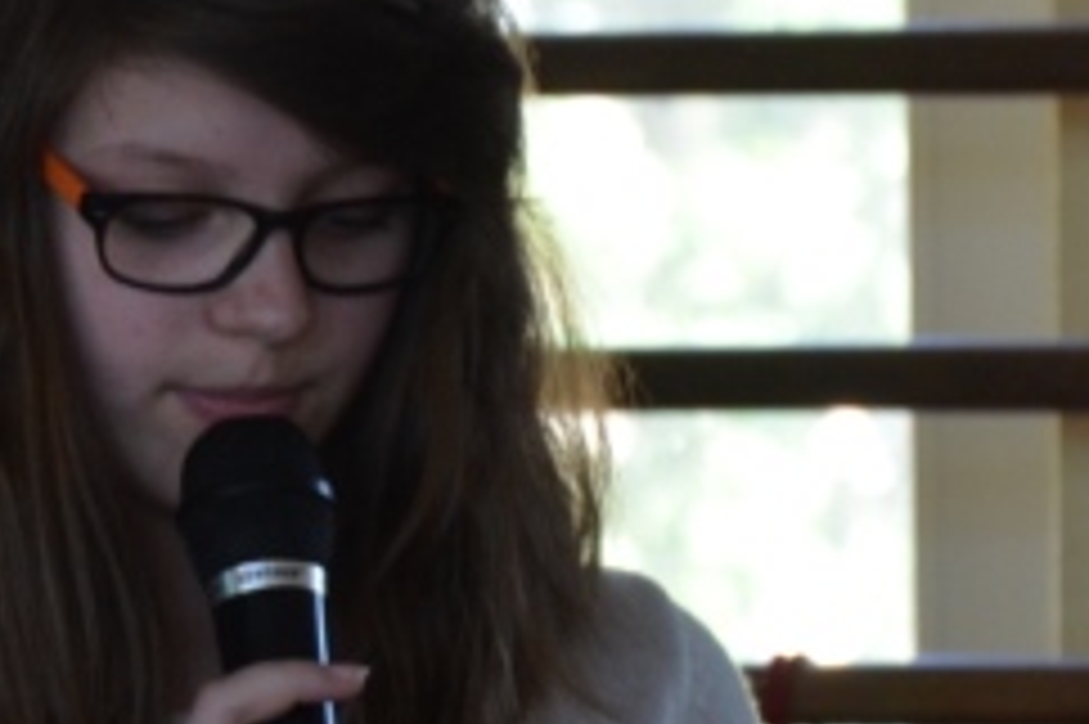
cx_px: -162
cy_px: 980
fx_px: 20105
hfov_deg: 3.1
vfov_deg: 2.1
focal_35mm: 665
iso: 560
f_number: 5.6
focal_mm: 105
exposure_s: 1/60
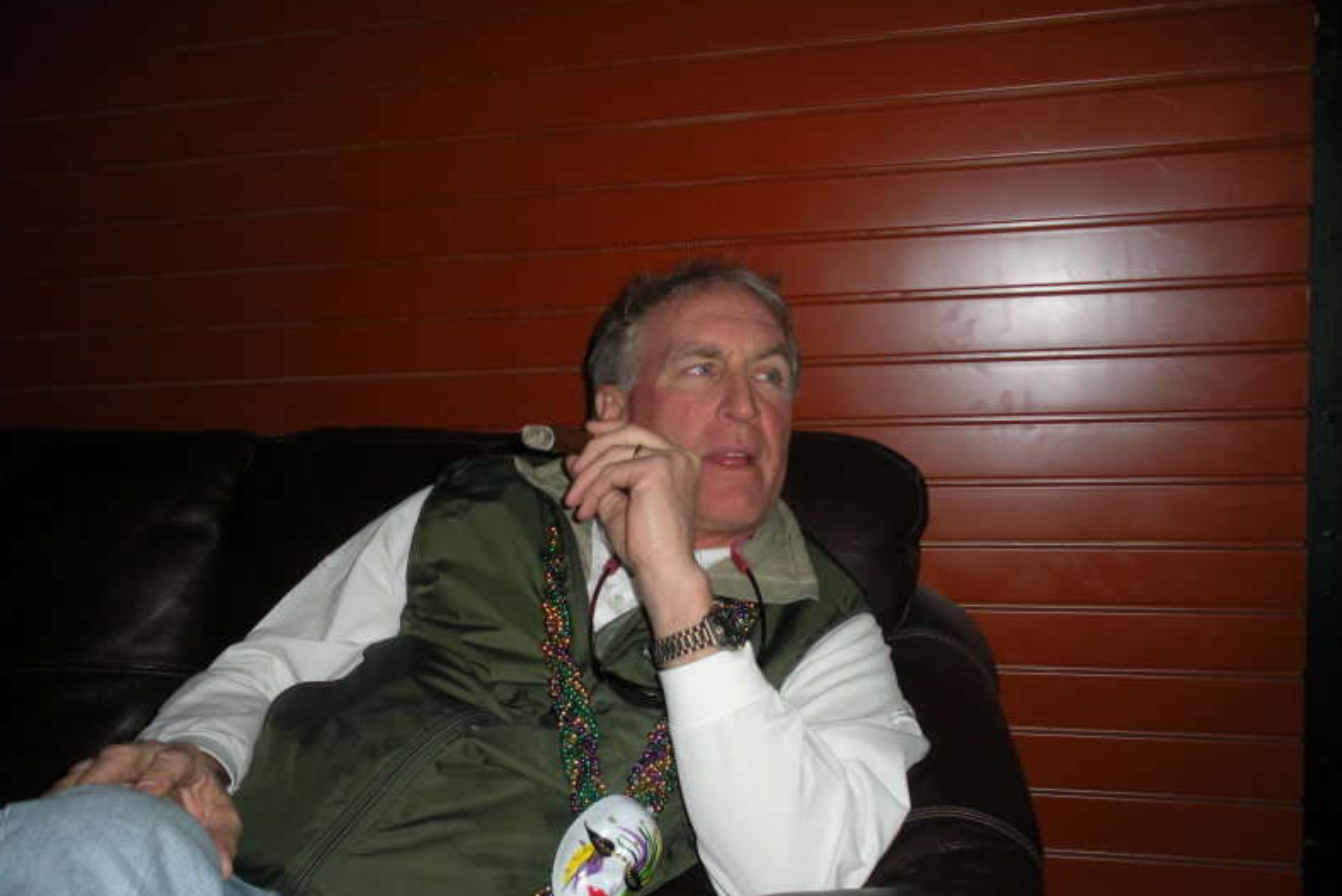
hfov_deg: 50.7
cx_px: 666
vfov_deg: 35.0
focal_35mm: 38
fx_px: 1417
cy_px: 506
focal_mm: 6.3
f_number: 3.5
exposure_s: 1/60
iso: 73
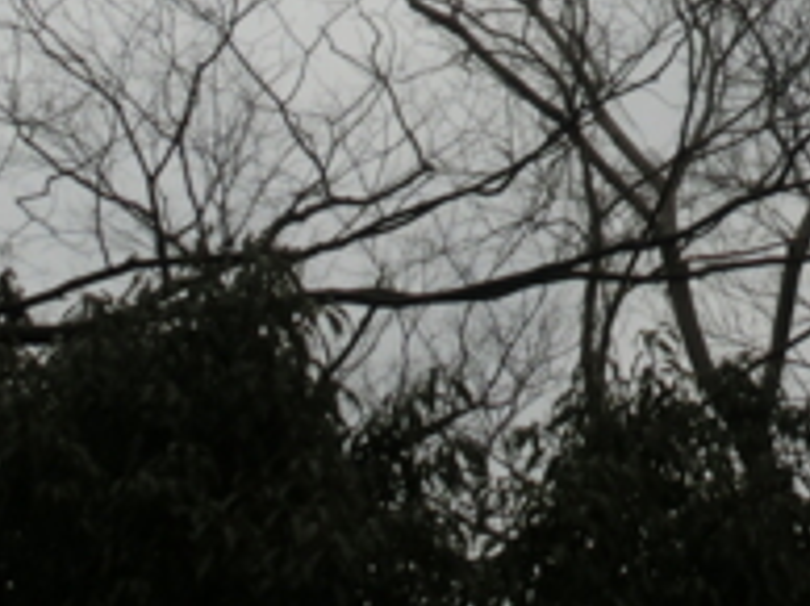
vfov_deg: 11.2
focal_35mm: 124
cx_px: 1010
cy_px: -435
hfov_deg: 15.3
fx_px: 2898
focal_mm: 5.36
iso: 80
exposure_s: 1/200
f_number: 8.9
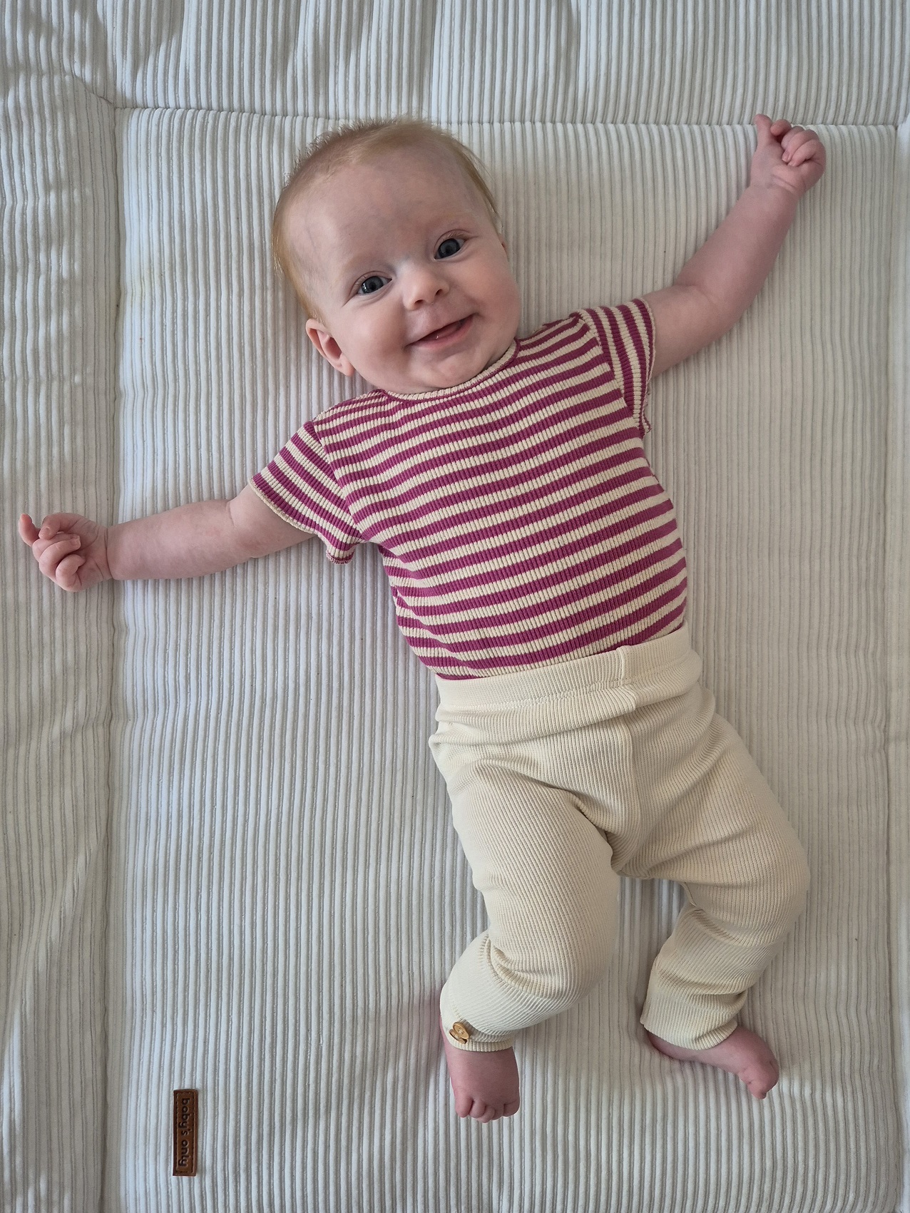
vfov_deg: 73.9
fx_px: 806
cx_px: 455
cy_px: 606
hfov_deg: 58.9
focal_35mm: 23
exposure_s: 1/100
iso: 125
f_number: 1.8
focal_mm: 5.4
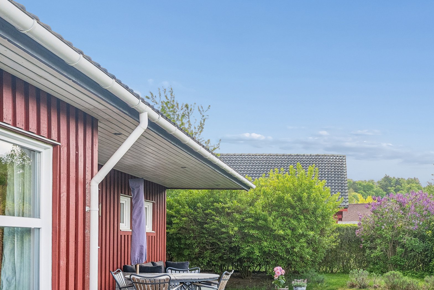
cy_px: 217
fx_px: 509
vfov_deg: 31.2
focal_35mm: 42
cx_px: 331
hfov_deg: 44.5
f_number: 7.1
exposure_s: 1/320
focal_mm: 22.1
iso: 800
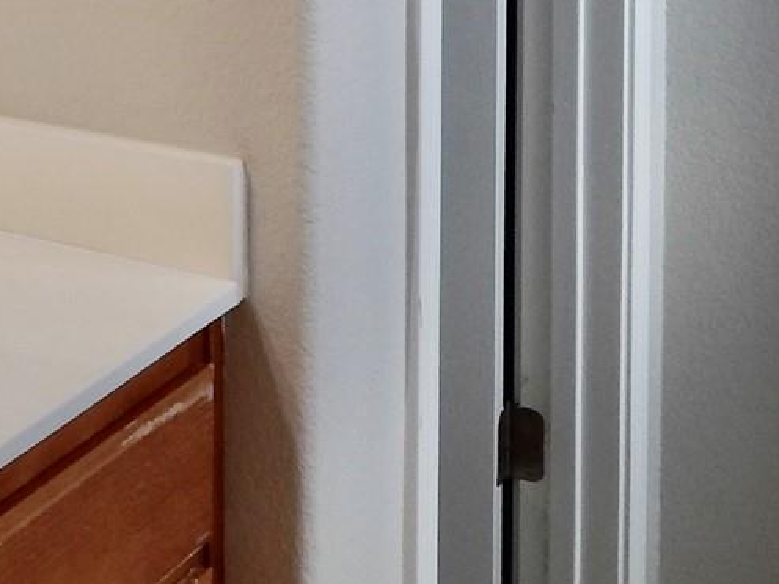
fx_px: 2138
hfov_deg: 19.5
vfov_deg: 14.5
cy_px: -300
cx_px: -137
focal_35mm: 95
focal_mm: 4
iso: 125
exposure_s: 1/30
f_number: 3
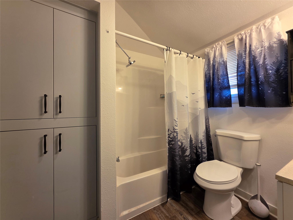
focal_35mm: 13
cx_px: 146
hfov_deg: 106.2
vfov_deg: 89.9
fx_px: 110
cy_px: 110
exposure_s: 1/120
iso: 125
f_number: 1.9
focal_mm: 2.2
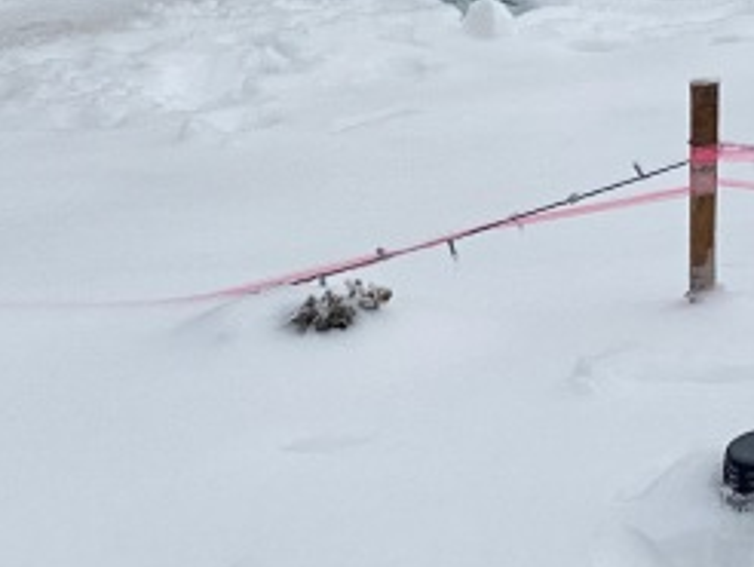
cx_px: 733
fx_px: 3685
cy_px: -224
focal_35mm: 169
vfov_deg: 8.6
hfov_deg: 11.6
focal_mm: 6
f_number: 2
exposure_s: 1/1199
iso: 20
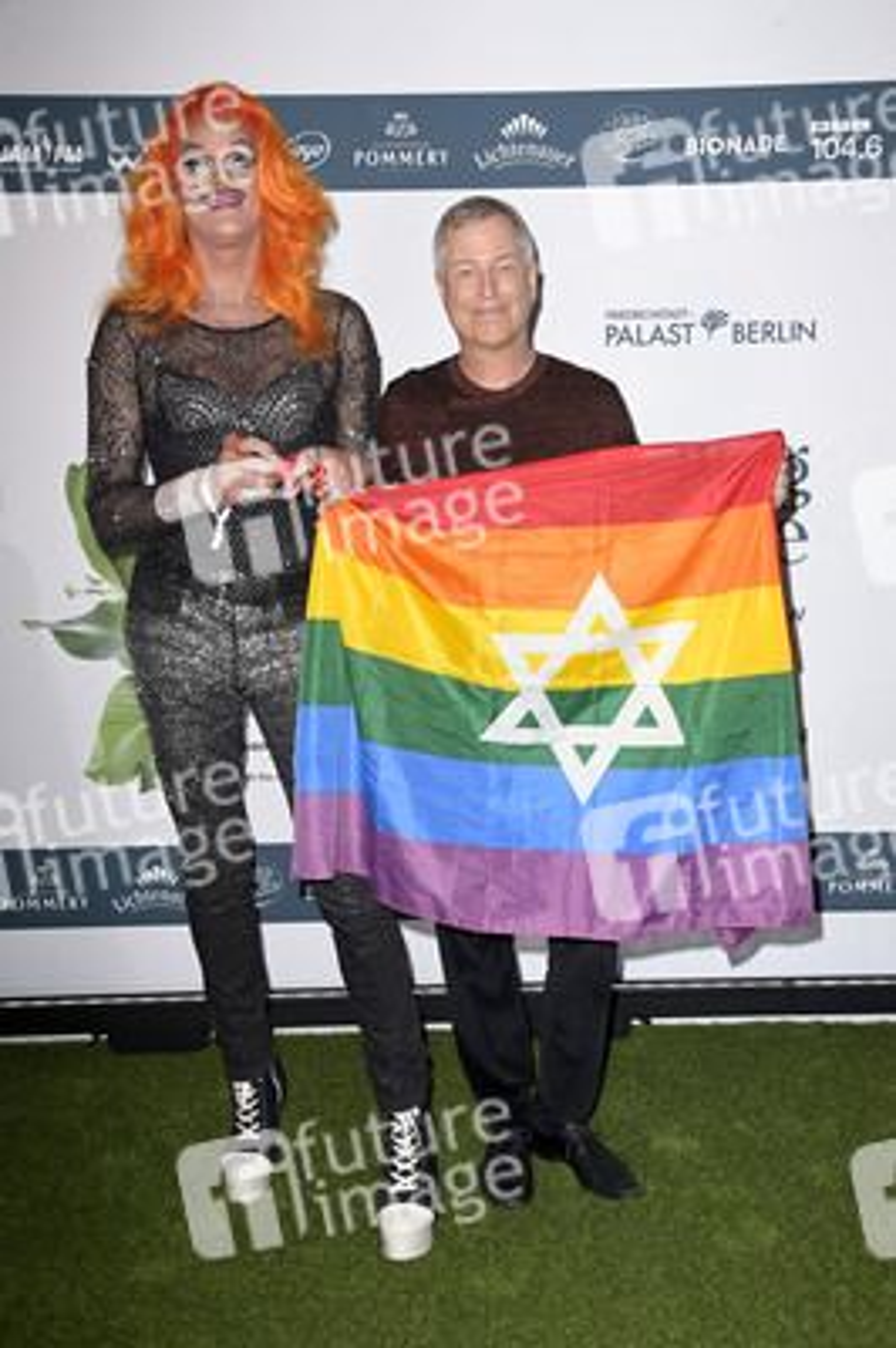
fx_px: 1571
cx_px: 448
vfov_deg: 46.4
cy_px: 674
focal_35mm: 42
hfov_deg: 31.8
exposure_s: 1/250
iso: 640
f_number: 6.3
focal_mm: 42
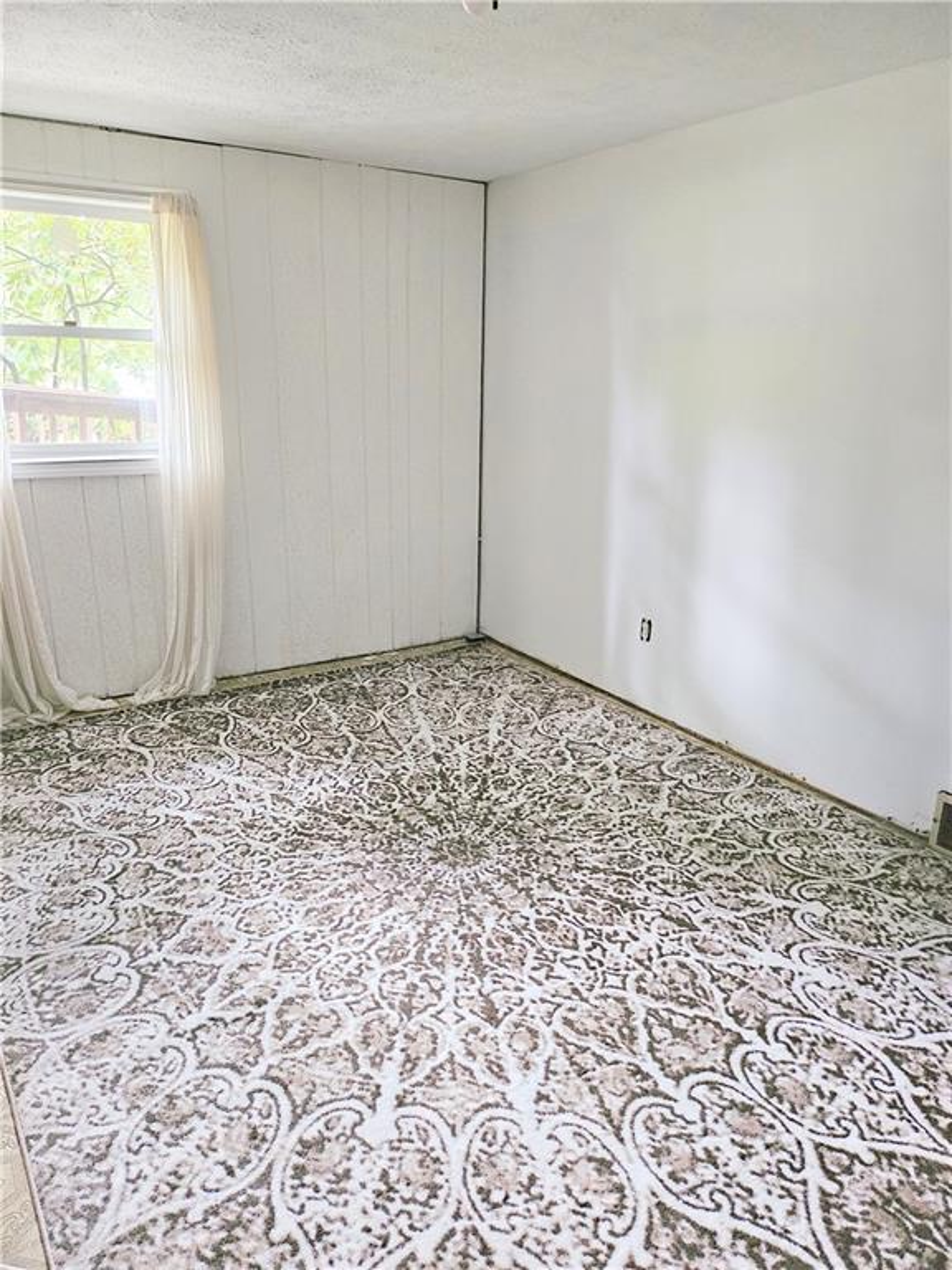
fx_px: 880
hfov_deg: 56.8
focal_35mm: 24
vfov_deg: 71.6
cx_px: 476
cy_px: 635
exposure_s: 1/30
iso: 640
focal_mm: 5
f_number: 1.8
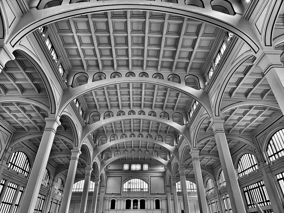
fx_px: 189
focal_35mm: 23
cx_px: 142
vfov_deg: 58.9
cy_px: 106
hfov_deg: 73.9
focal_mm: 5.4
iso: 32
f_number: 1.8
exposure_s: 1/256
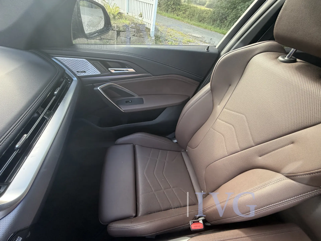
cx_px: 160
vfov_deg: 85.7
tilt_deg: -40.3
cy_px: 120
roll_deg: -12.5
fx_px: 130
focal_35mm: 14
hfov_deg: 102.1
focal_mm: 2.22
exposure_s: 1/121
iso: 160
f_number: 2.2
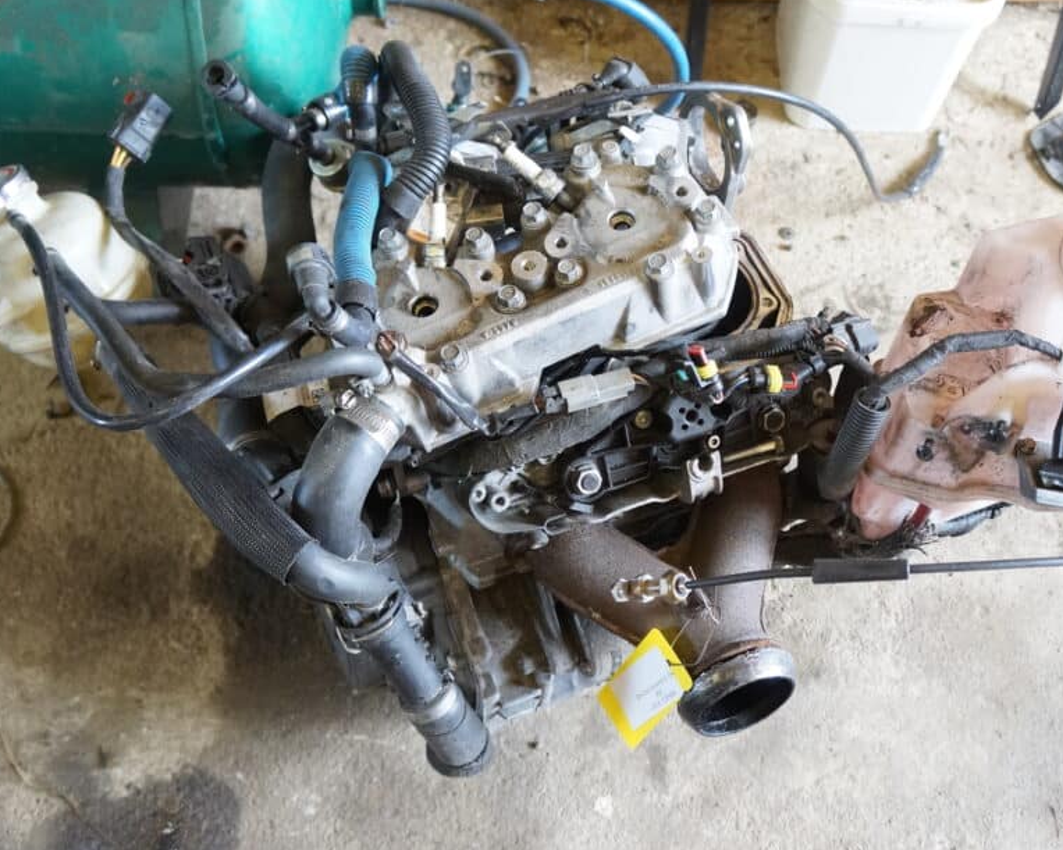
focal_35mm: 40
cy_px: 449
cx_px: 636
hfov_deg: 45.9
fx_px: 1247
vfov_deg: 37.6
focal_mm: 21
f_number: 4
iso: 1250
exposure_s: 1/60
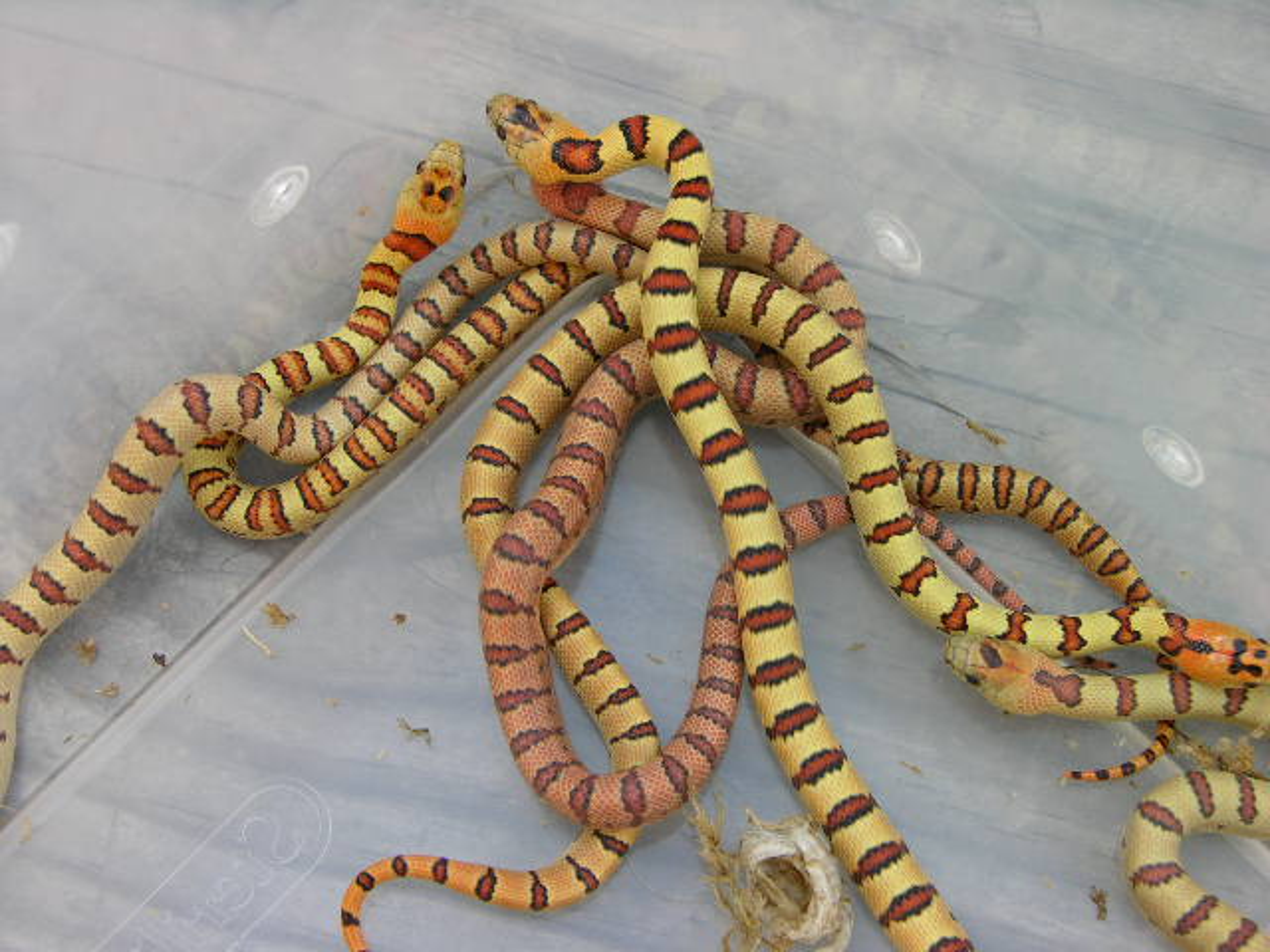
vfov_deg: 22.3
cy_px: 476
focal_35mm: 66
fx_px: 2421
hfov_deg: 29.4
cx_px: 635
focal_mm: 16.8
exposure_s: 1/115
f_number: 4.1
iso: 50
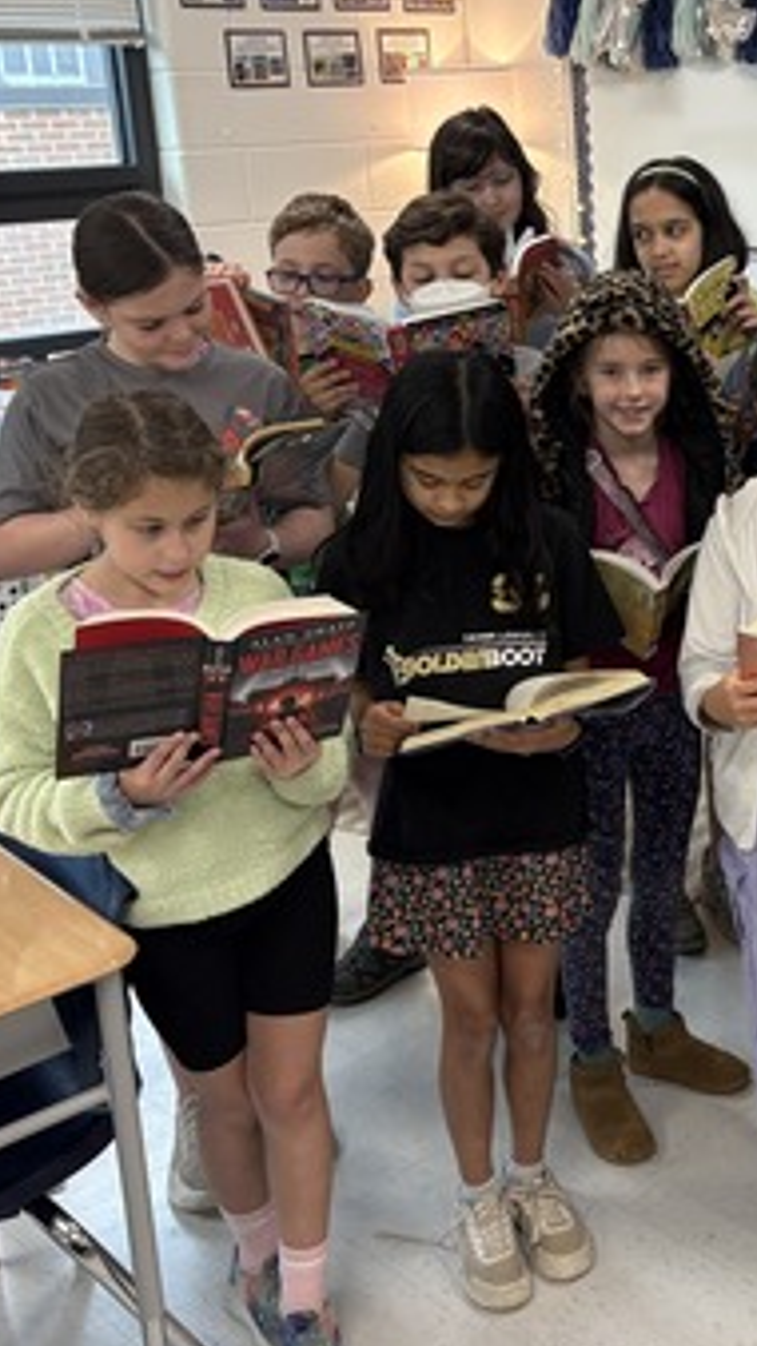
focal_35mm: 47
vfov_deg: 43.6
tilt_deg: -15.9
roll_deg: +1.4
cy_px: 573
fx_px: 1678
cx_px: 753
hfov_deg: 24.3
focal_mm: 5.96
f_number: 1.6
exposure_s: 1/100
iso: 125
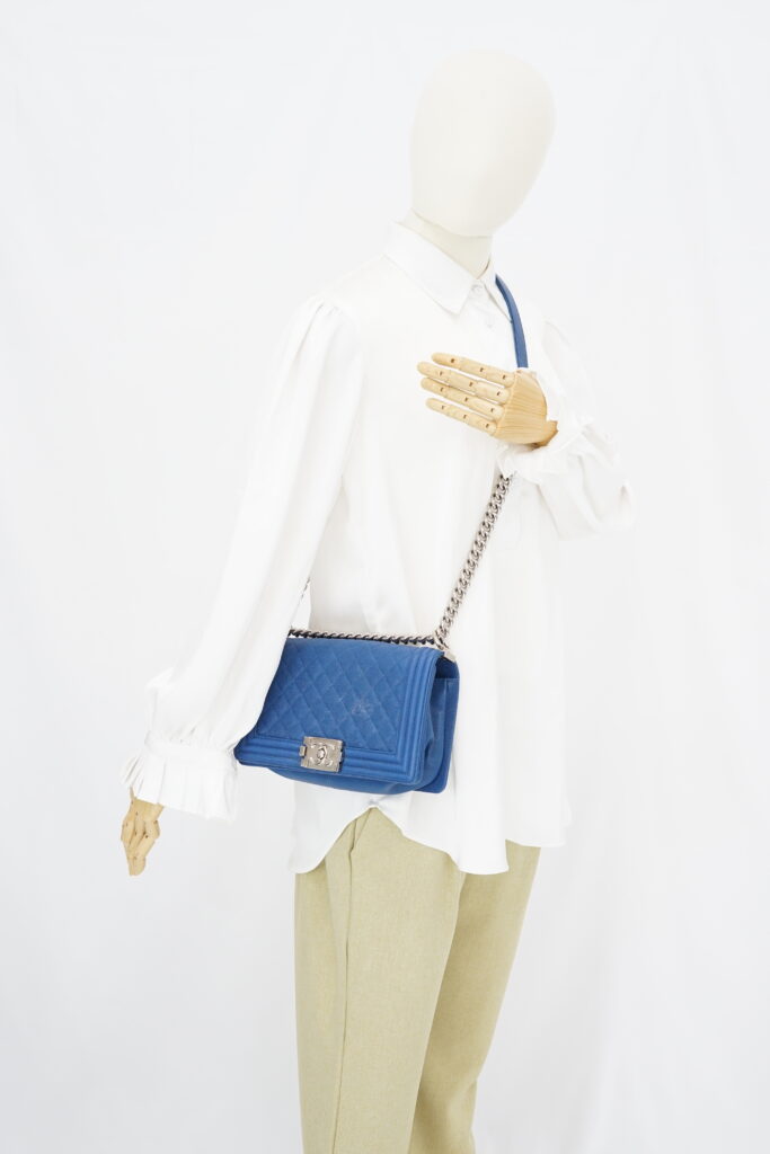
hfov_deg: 27.0
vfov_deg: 39.6
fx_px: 1603
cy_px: 577
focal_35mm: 50
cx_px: 385
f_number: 6.3
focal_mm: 50
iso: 640
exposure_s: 1/6
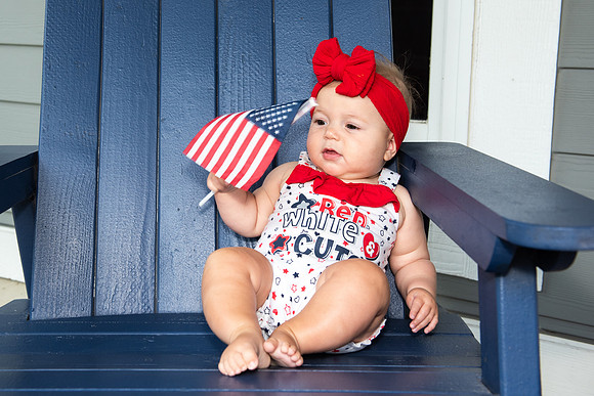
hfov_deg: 38.6
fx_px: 841
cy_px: 155
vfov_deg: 26.5
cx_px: 216
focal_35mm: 51
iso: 400
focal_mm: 40
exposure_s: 1/125
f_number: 5.6
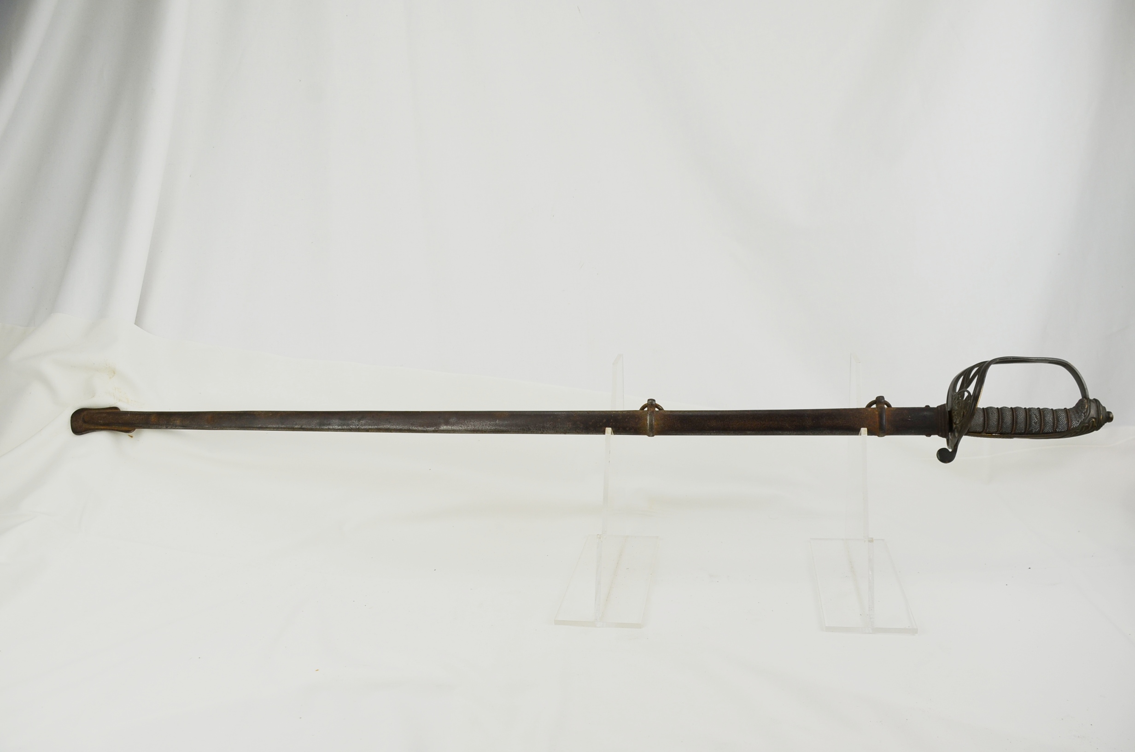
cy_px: 376
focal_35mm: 30
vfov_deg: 43.4
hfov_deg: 62.0
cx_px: 568
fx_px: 944
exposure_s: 1/125
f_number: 5.6
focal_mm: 20
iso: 200
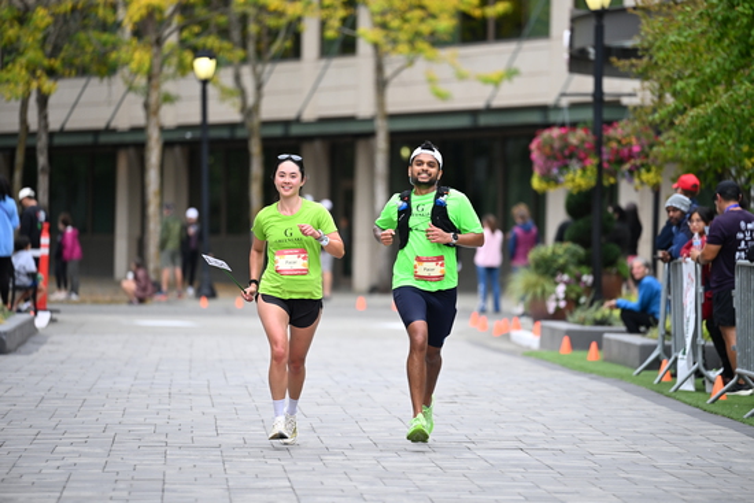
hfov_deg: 10.3
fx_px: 4190
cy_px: 252
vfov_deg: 6.9
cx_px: 377
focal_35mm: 200
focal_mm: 200
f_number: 2.8
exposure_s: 1/2000
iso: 800
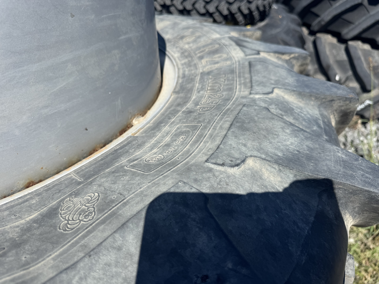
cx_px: 190
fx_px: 263
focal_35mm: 24
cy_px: 142
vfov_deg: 56.8
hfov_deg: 71.6
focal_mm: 6.76
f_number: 1.78
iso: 80
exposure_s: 1/4310
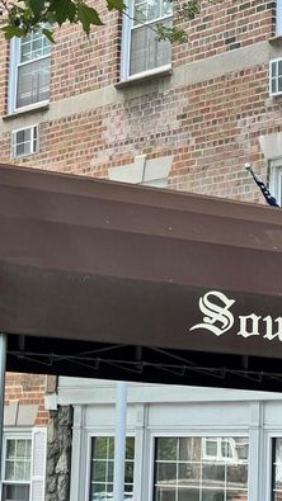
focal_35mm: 126
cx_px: 91
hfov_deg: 9.6
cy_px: 273
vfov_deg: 17.0
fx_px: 1676
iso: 125
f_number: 2.8
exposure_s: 1/99
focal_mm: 9
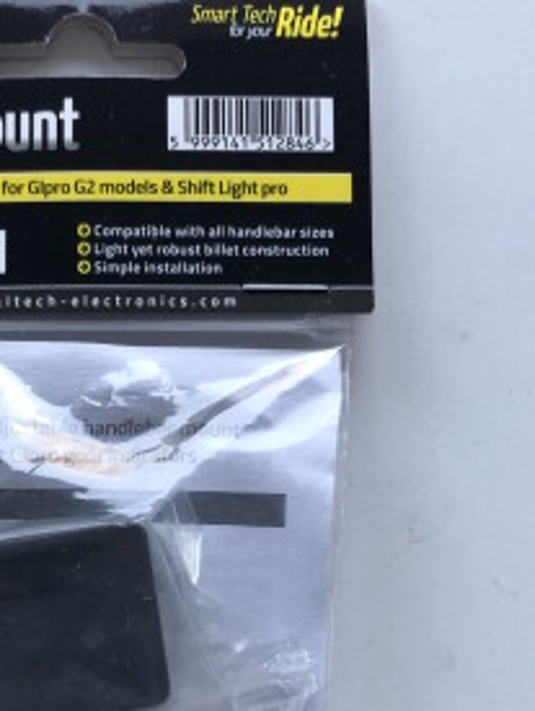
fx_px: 1254
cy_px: 538
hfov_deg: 23.6
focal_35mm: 61
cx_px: 78
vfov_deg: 31.1
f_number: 1.8
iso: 32
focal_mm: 3.99
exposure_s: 1/30
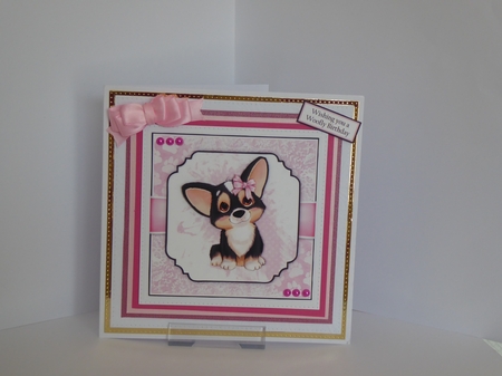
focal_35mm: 65
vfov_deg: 22.6
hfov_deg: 29.8
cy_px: 188
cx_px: 251
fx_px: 942
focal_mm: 10.9
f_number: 4.3
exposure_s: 1/125
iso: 200
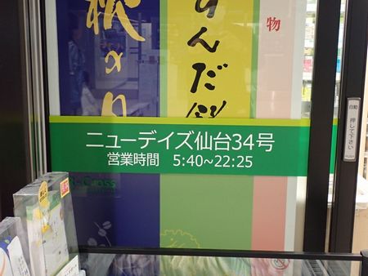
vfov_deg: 30.9
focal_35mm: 47
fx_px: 500
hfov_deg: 40.4
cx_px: 184
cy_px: 138
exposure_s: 1/50
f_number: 3.1
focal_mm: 8.4
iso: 500
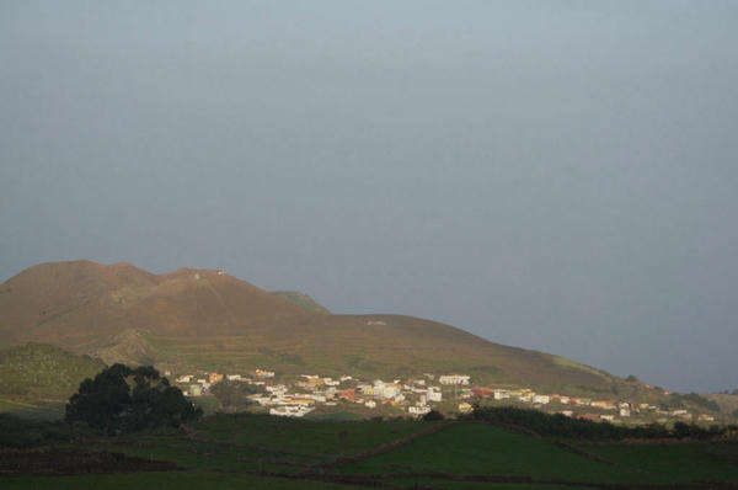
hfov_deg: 15.6
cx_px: 369
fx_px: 2702
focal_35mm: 132
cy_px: 245
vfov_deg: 10.4
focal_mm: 87.5
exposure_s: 1/1000
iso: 800
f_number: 5.6
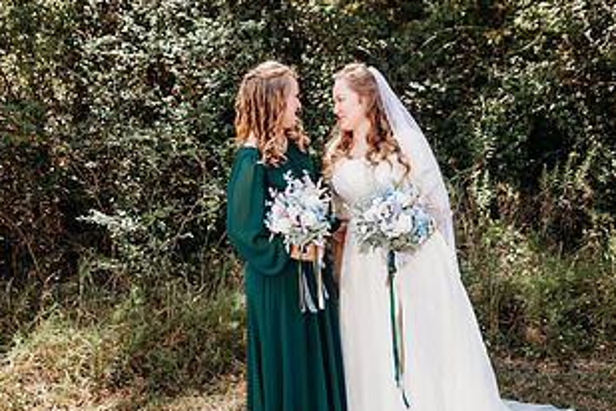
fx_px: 770
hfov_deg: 43.6
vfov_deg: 29.8
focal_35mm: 45
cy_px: 185
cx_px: 295
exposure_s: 1/800
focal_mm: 24
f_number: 2.2
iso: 100
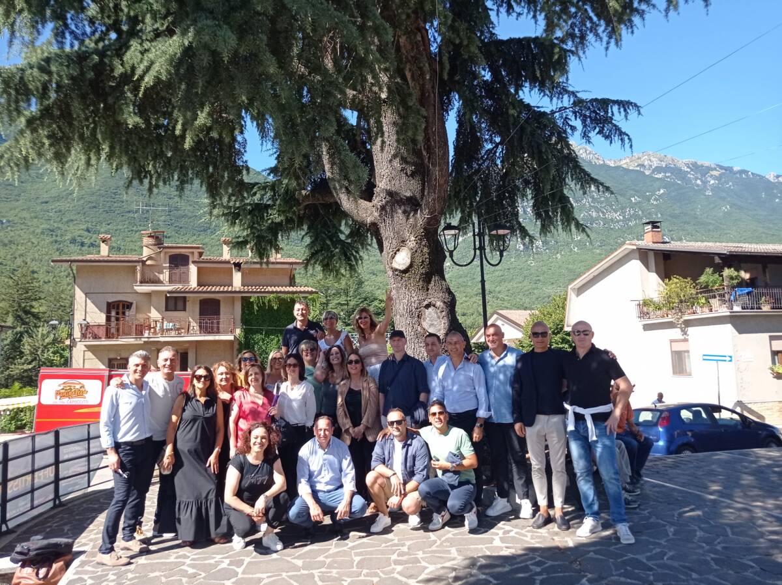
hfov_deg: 63.5
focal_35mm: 28
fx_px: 632
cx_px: 391
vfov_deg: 49.7
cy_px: 292
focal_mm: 4.74
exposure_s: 1/1314
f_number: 1.79
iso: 105
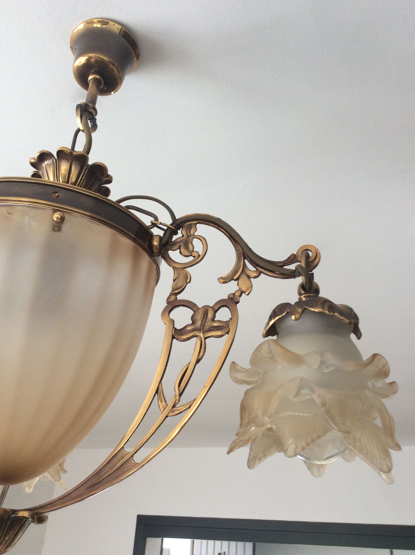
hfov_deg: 44.1
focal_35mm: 32
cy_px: 278
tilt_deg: +27.9
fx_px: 513
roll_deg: -4.3
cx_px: 208
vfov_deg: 56.9
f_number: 2.4
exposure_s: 1/33
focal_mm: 3.3
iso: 40
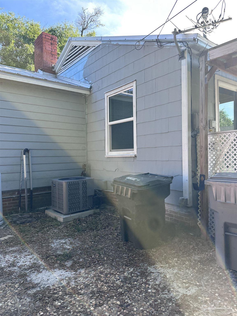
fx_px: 219
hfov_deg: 56.8
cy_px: 158
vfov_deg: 71.6
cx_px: 118
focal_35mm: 24
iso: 80
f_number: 1.78
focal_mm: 6.86
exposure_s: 1/516
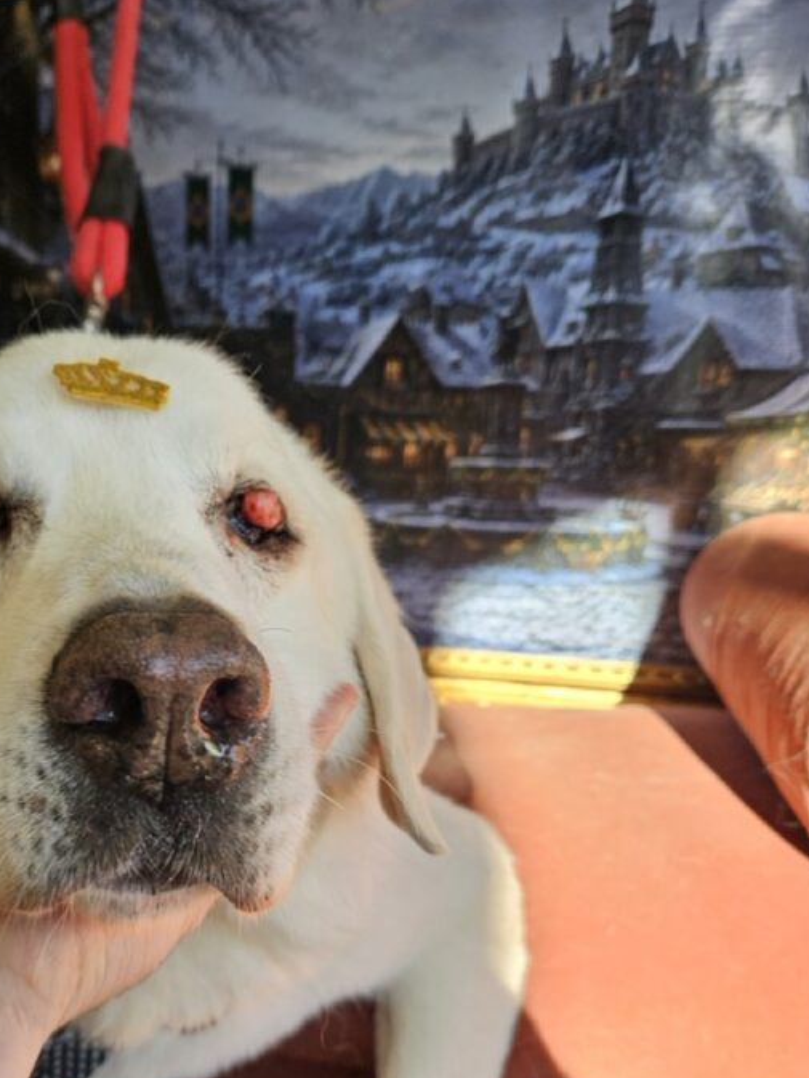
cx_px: 205
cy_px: 686
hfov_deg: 39.6
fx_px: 1090
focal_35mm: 35
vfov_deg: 52.0
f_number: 1.8
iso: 25
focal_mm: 5.4
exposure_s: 1/126
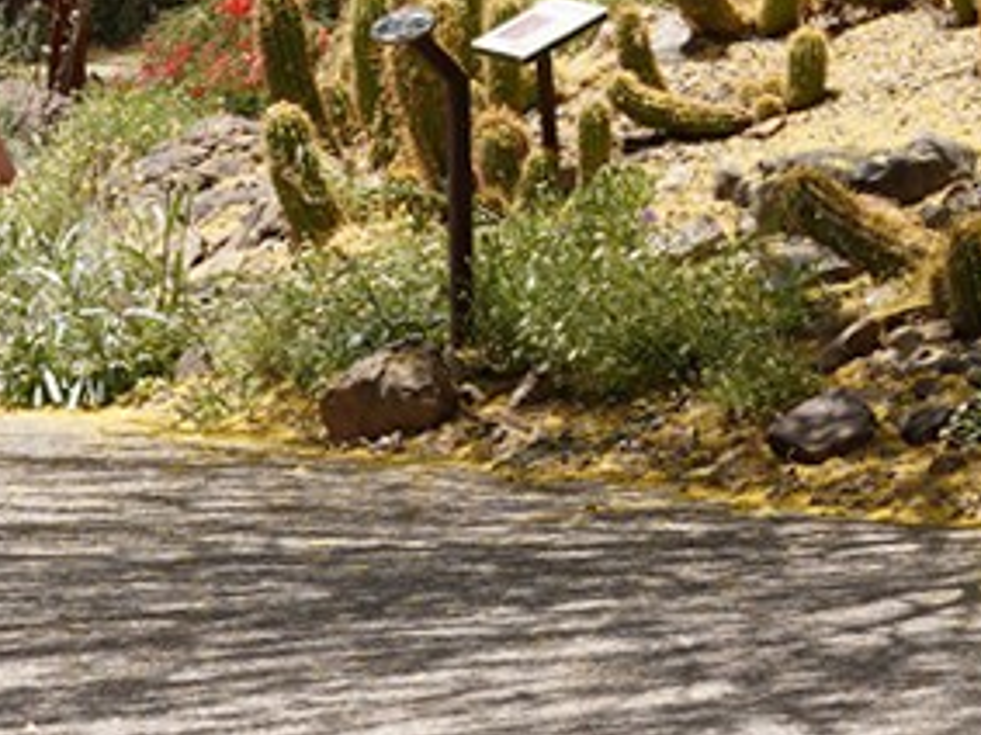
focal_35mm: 245
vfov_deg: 5.8
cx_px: 1338
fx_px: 6940
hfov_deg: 8.0
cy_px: -1099
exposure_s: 1/100
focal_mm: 36
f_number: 11
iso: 100
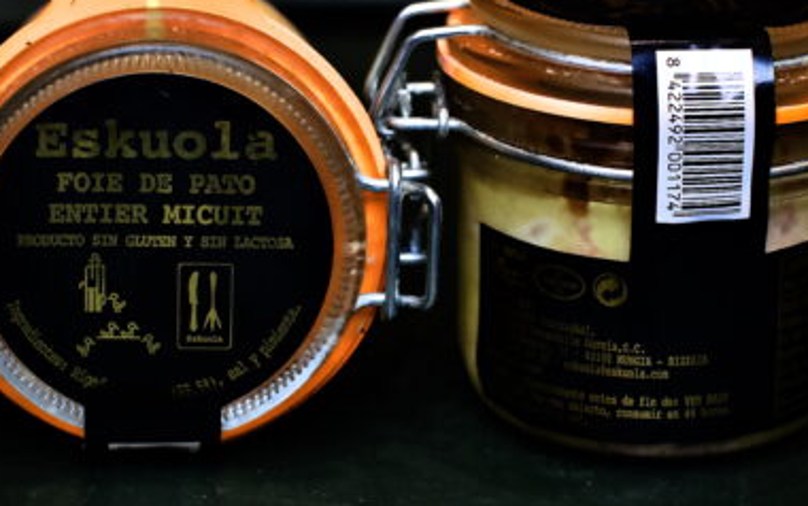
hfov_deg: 19.4
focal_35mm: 107
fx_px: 2358
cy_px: 174
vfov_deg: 12.2
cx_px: 385
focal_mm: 32
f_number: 5
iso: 2000
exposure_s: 1/200
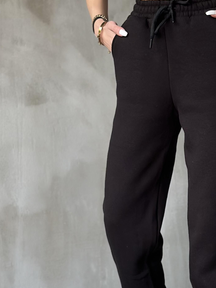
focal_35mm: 104
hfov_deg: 14.1
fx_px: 865
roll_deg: -1.0
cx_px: 195
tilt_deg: +2.9
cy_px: 157
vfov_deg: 18.9
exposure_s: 1/60
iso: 200
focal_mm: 6.86
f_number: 1.78
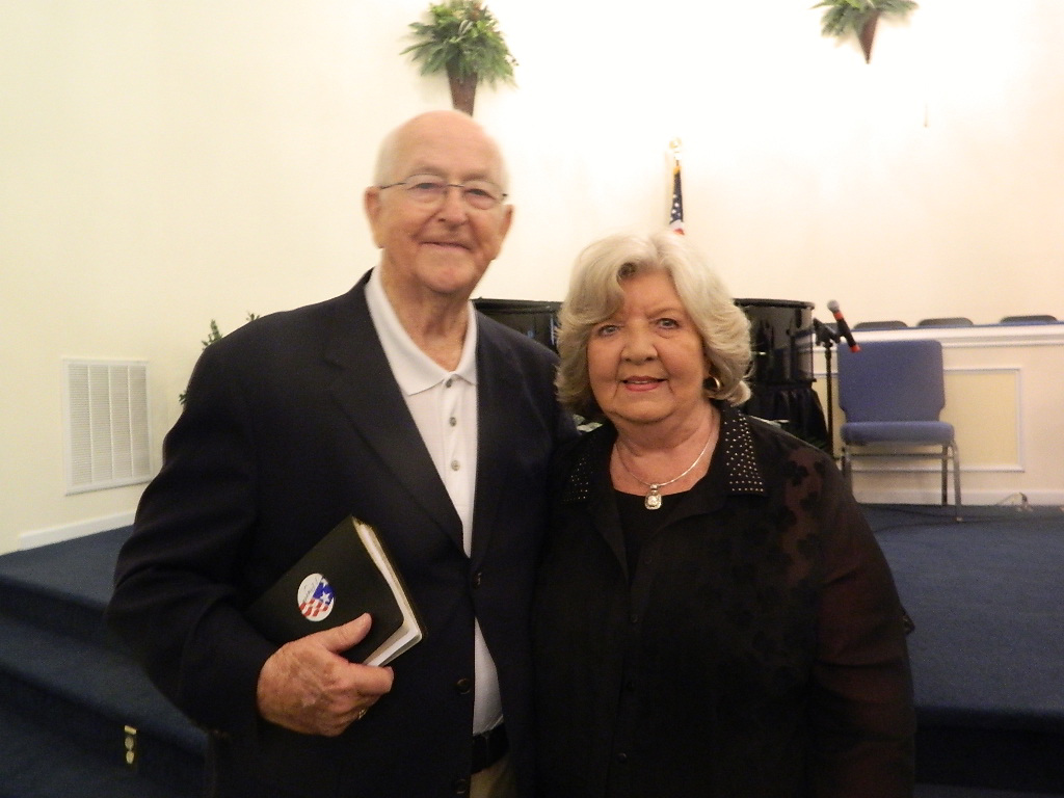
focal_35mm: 31
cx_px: 532
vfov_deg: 45.4
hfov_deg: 58.4
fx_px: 953
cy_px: 399
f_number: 3.2
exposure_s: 1/10
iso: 400
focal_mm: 5.6
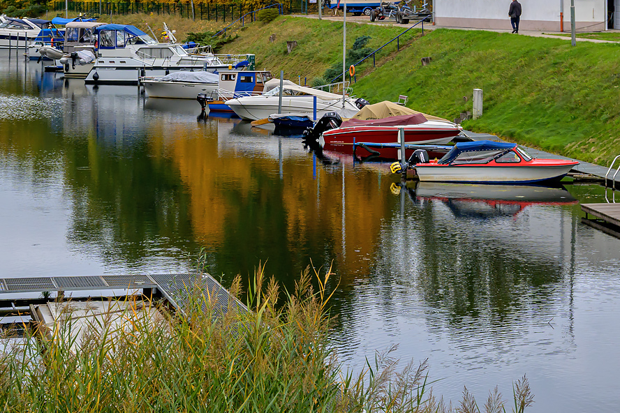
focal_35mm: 77
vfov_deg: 17.7
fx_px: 1326
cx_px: 307
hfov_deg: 26.3
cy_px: 159
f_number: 8
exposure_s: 1/60
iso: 250
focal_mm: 38
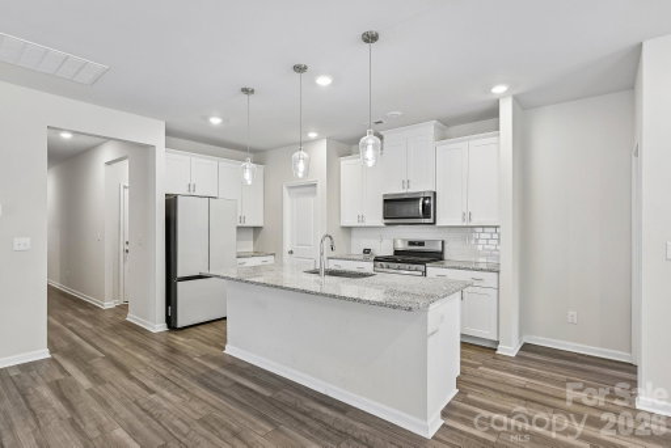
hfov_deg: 90.0
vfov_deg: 67.5
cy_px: 224
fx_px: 336
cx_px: 336
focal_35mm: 18
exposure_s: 1/13
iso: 400
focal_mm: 18
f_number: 8
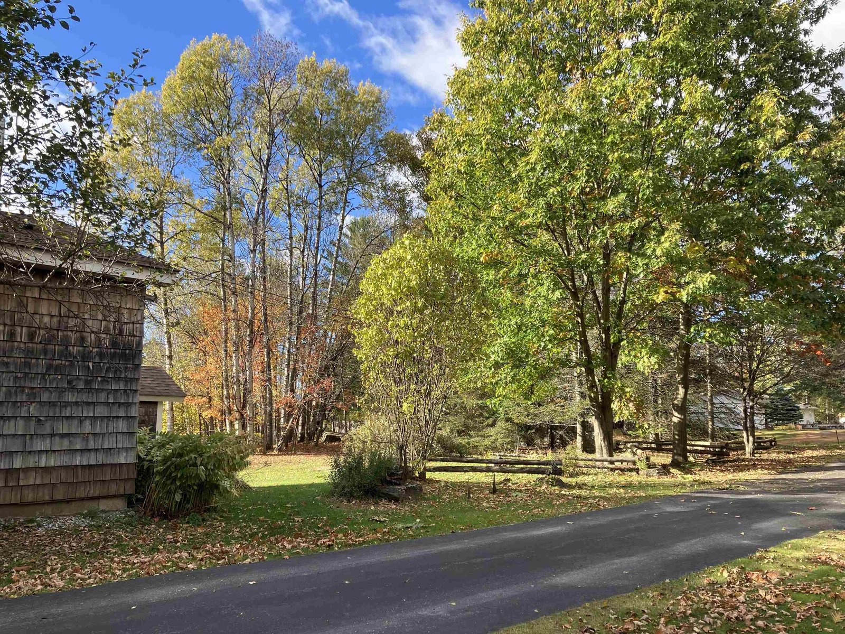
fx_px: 683
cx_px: 422
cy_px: 317
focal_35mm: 28
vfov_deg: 49.7
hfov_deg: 63.4
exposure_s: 1/552
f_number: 1.8
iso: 32
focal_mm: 3.99
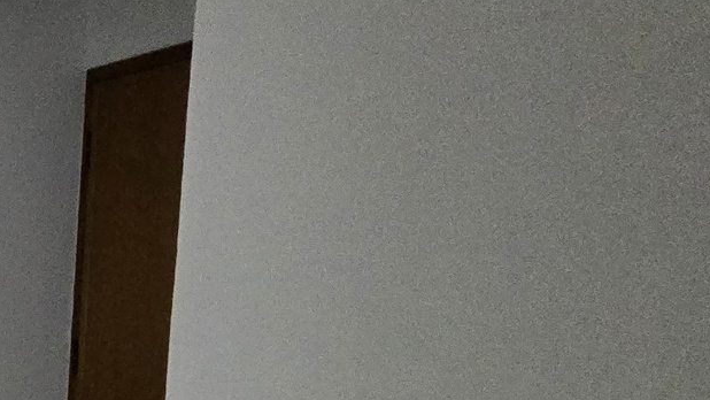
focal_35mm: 44
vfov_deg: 25.1
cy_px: 447
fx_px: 829
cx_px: -334
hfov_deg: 29.6
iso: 800
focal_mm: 2.2
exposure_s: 1/50
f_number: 2.2
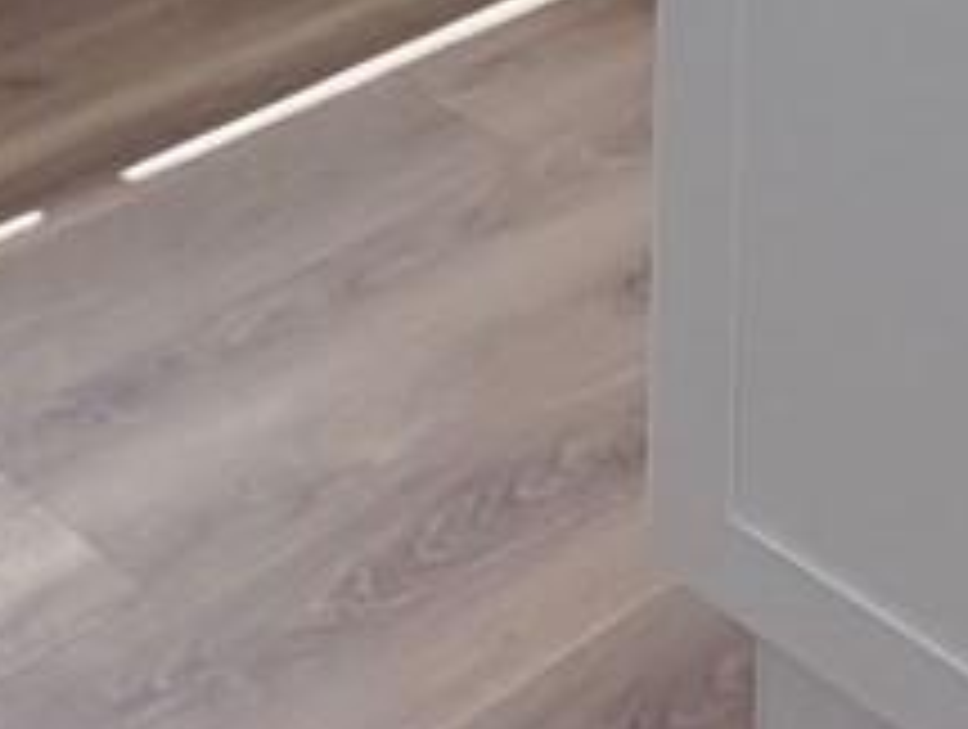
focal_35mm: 104
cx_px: 329
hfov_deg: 18.8
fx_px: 2913
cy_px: -1053
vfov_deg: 11.6
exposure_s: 1/213
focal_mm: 2.22
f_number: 2.2
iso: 64
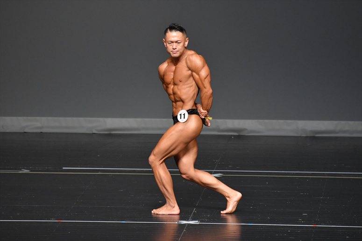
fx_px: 3769
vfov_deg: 3.7
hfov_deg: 5.5
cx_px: 181
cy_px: 120
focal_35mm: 375
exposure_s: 1/400
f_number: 5.6
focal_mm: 250
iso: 2500
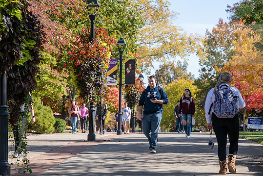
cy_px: 83
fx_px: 1022
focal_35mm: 140
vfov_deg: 9.8
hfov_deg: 14.7
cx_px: 122
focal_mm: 130
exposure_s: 1/500
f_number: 5.6
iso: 160
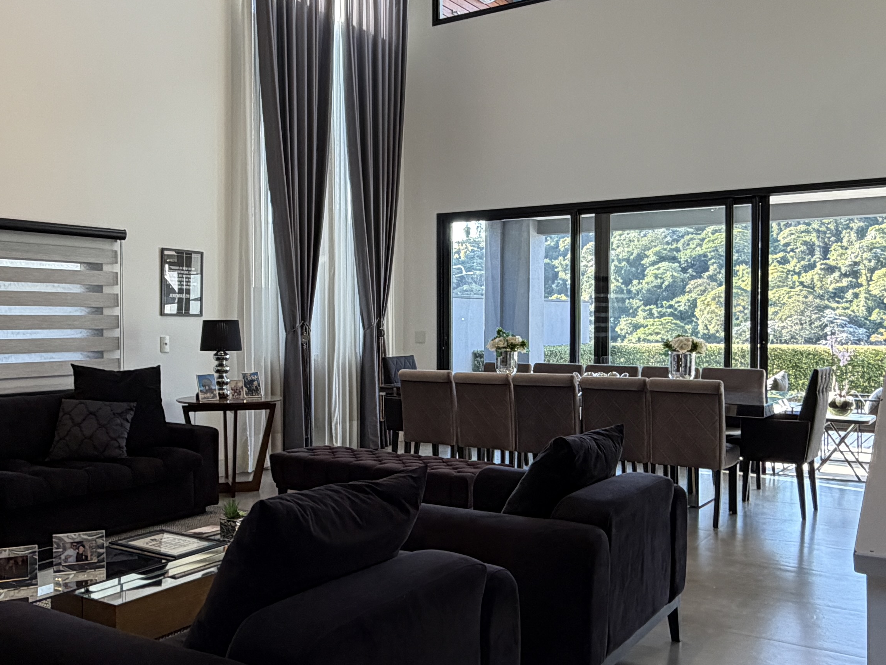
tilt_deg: -0.7
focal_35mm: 35
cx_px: 399
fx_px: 896
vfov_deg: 40.7
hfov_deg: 52.5
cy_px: 342
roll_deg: +0.6
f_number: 2.2
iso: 160
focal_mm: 2.22
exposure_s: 1/120
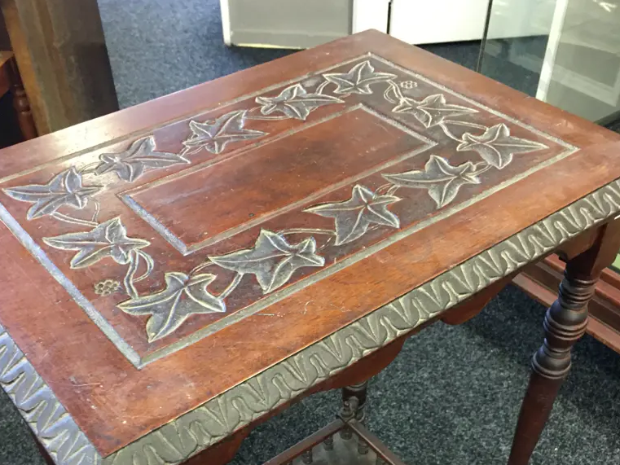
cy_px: 390
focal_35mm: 39
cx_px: 310
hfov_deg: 47.9
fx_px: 699
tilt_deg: -45.2
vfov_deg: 35.3
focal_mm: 4.15
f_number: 2.2
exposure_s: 1/8
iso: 100
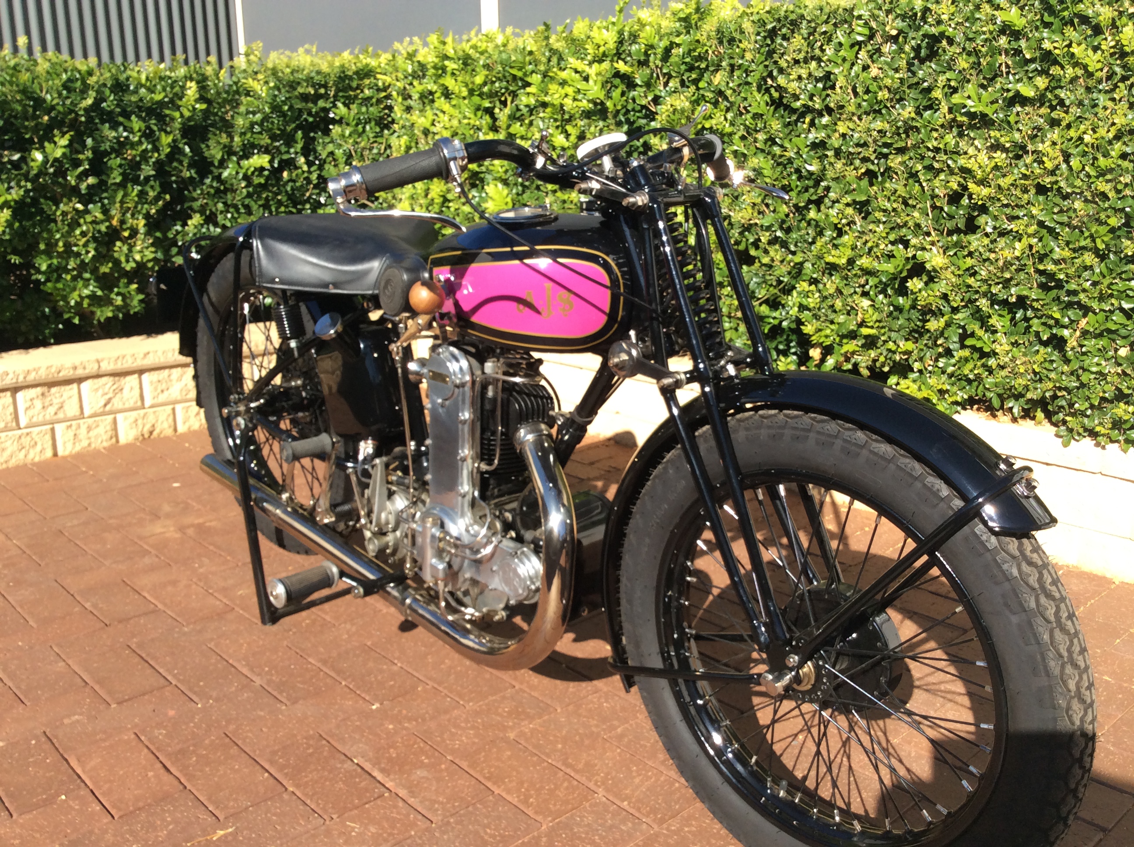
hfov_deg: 56.9
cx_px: 567
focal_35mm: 32
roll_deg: +2.4
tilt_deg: -16.5
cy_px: 424
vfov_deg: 44.1
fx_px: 1047
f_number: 2.4
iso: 32
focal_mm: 3.3
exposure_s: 1/763
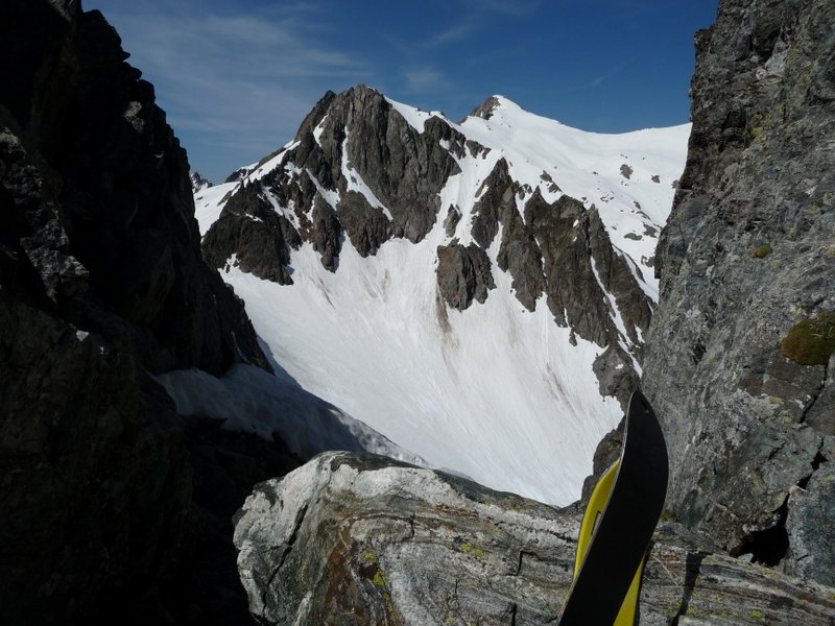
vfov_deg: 49.7
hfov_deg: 63.4
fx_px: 675
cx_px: 418
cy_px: 313
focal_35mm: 28
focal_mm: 4.7
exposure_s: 1/800
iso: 100
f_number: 8
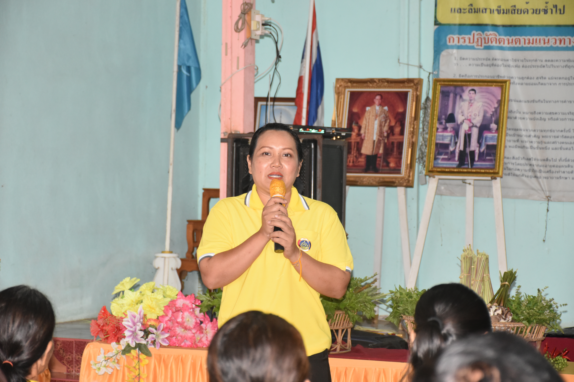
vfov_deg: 11.4
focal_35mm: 120
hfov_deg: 17.1
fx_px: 1913
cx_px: 287
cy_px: 191
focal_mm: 80
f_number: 5.3
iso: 1800
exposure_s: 1/60
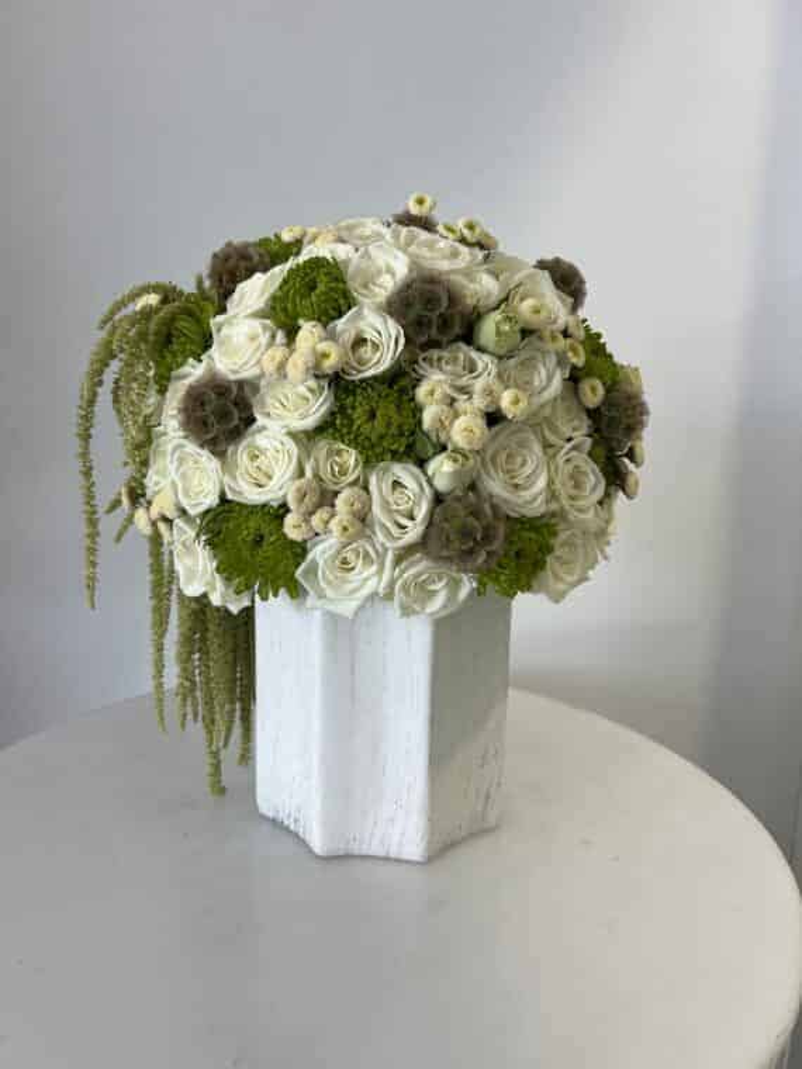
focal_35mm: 26
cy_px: 534
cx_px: 401
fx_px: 803
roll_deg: -1.3
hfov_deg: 53.1
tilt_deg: -11.3
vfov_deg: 67.3
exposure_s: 1/120
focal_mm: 5.7
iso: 64
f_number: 1.5
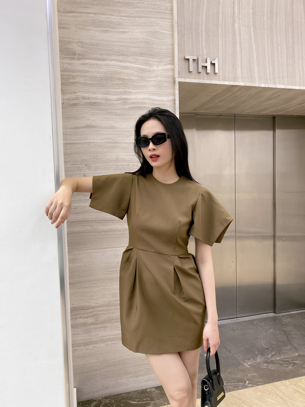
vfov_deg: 67.3
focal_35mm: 26
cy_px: 204
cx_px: 152
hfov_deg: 53.1
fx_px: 305
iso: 125
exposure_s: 1/115
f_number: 1.8
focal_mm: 4.25
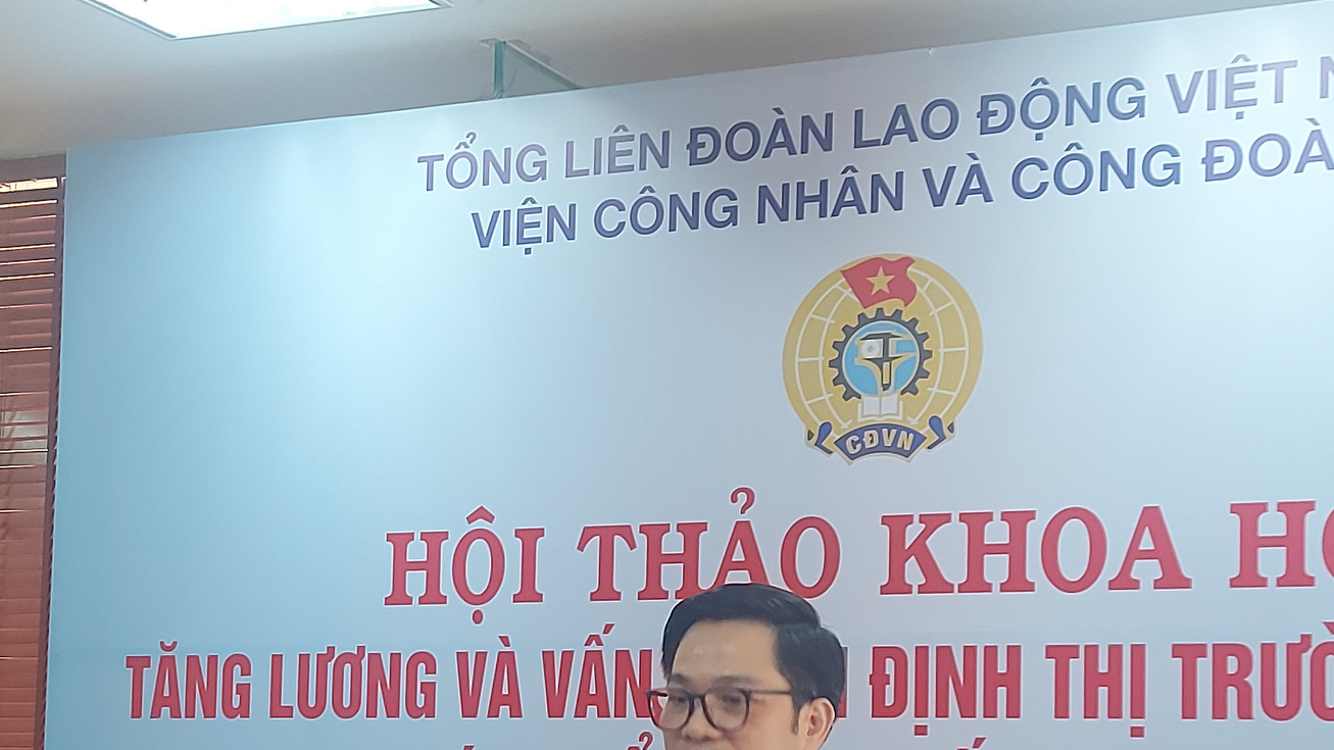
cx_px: 688
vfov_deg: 29.1
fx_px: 1415
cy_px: 585
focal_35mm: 40
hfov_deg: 50.5
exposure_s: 1/50
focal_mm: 5.23
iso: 125
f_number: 1.8
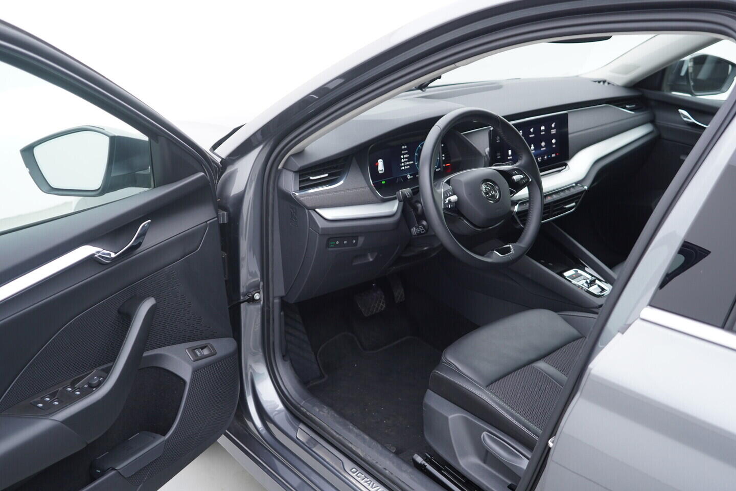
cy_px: 246
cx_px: 368
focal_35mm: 36
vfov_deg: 36.9
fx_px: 736
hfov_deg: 53.1
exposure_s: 1/40
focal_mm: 24
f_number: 2.8
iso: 125
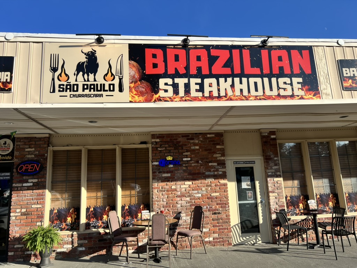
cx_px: 178
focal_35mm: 26
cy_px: 134
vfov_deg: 53.1
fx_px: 268
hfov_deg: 67.3
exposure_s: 1/2762
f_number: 1.5
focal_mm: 5.7
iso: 50
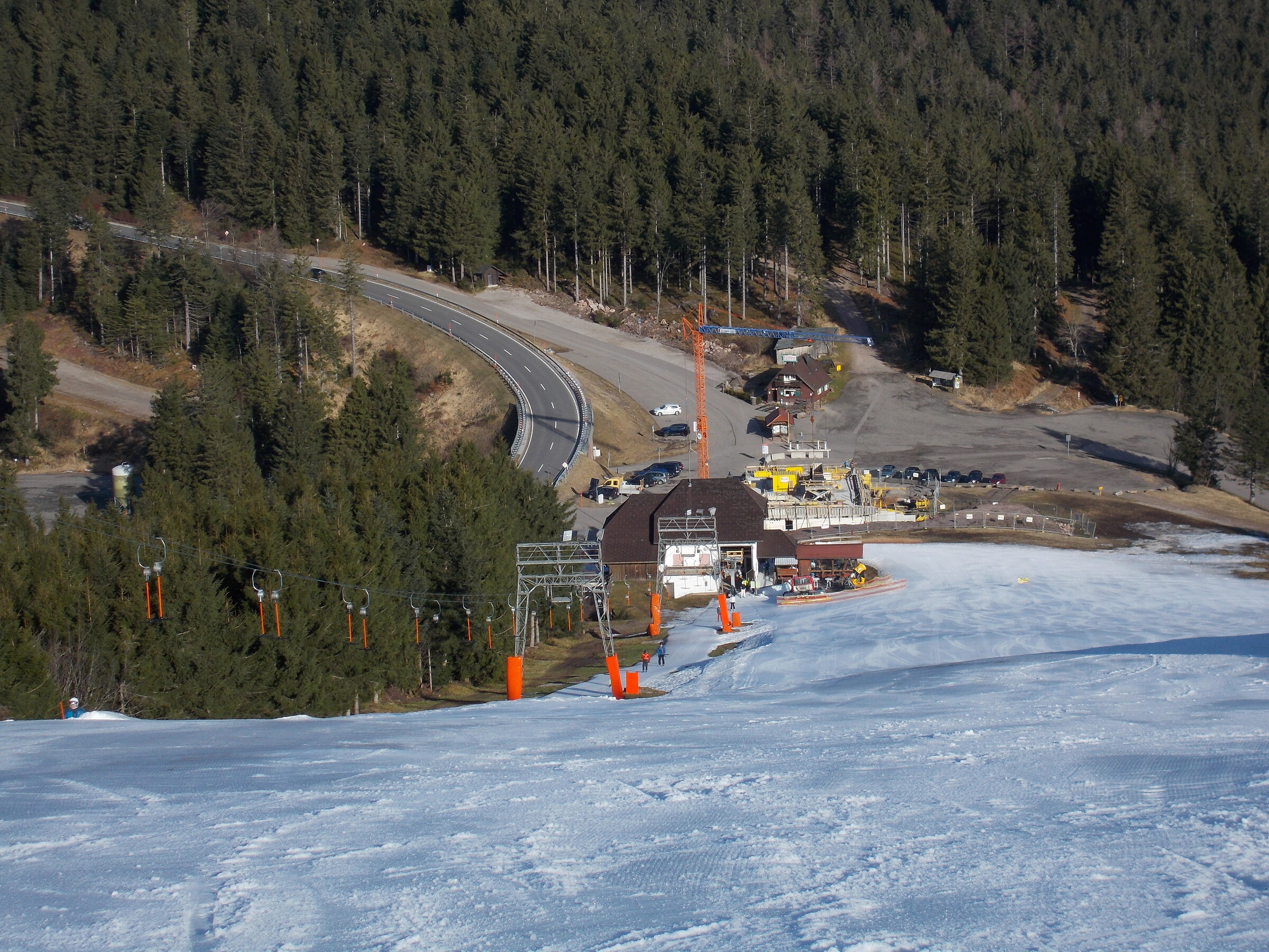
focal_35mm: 86
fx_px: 3153
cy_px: 476
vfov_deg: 17.2
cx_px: 634
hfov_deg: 22.8
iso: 80
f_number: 6.3
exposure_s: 1/400
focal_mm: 15.4
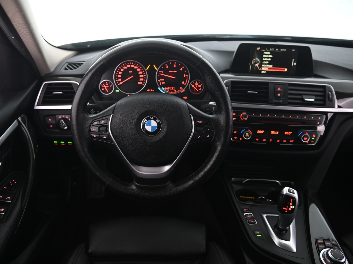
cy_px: 136
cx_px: 149
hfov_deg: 65.0
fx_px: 275
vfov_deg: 51.3
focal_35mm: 27
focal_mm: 24
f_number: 4
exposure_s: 1/15
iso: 2000
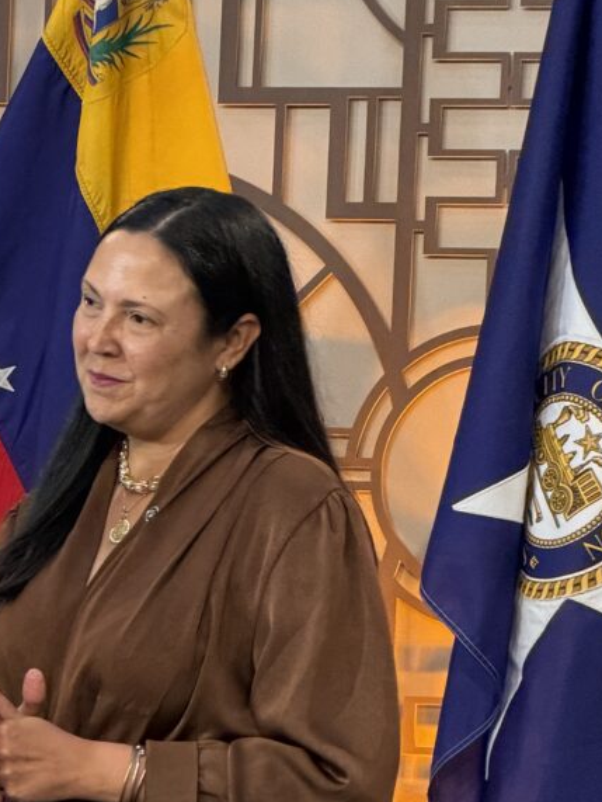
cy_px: 774
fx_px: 6323
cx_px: -109
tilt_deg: -0.8
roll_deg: -2.7
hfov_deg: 5.4
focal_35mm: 273
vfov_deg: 7.2
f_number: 2.8
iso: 500
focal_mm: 16.89
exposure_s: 1/60
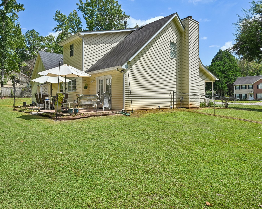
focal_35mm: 25
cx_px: 115
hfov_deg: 68.6
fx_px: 191
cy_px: 97
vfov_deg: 57.4
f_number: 8
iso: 100
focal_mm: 18.5
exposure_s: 1/400
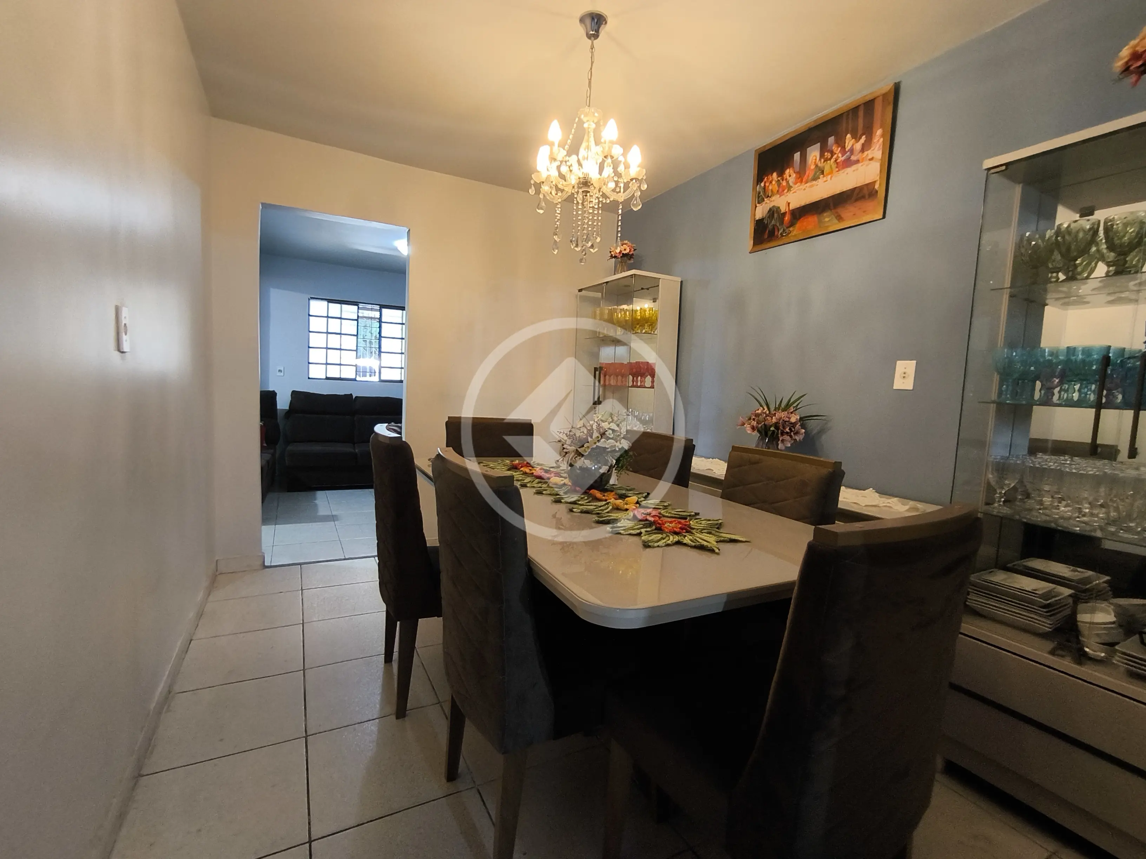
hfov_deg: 94.5
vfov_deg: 78.1
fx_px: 530
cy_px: 430
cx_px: 573
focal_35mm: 16
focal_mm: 1.65
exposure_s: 1/30
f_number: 2.2
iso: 200
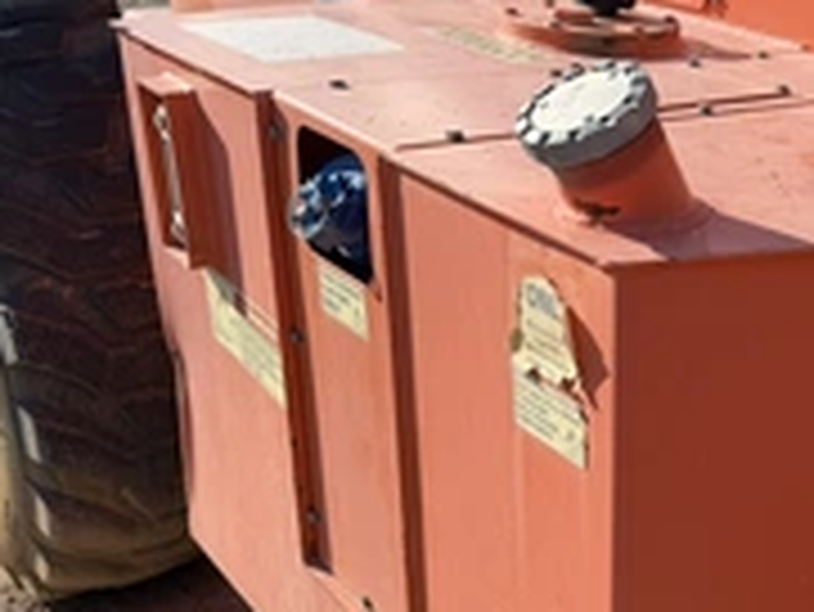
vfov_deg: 27.5
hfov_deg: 33.1
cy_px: 387
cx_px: 818
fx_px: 1247
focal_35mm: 53
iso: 80
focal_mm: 6.76
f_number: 1.78
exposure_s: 1/2907
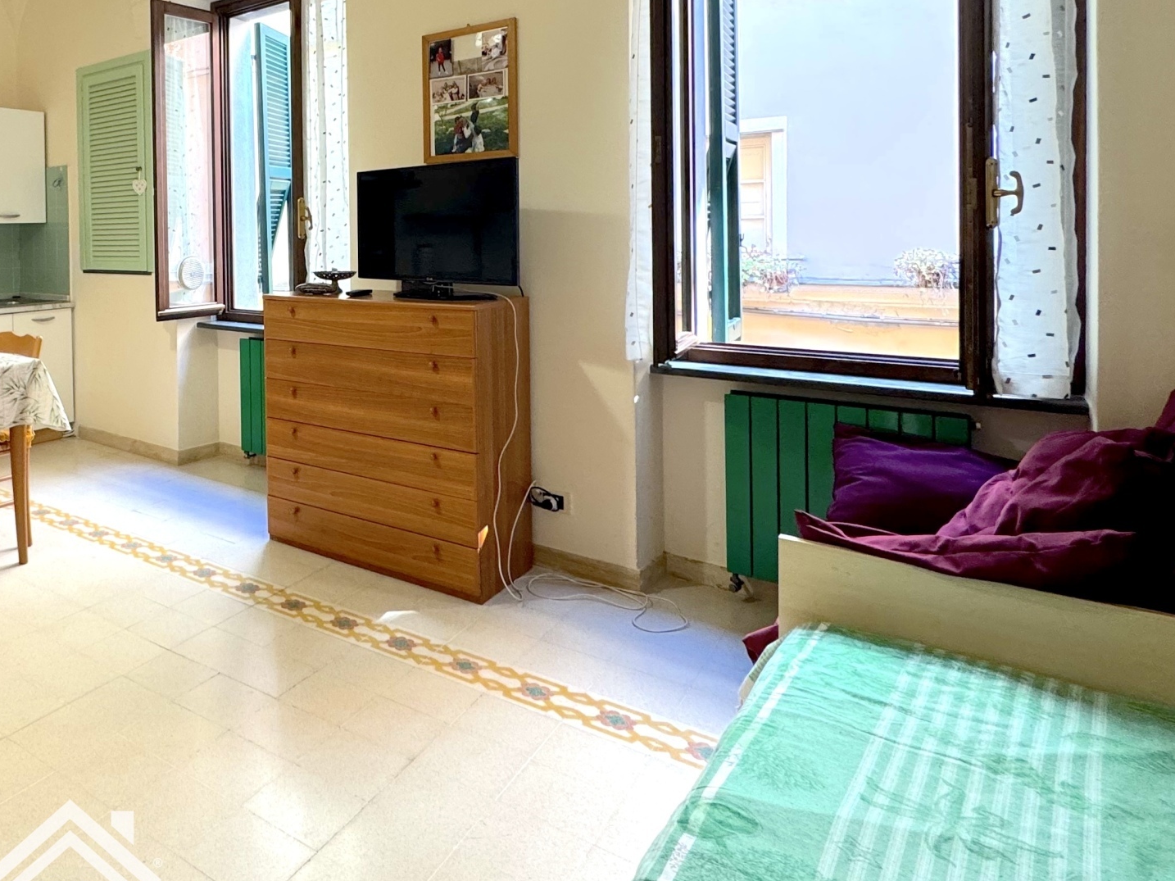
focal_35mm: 25
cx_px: 161
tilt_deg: -1.1
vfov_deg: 53.0
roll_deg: +1.4
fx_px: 848
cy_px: 246
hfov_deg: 60.8
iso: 200
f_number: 2.2
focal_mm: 2.22
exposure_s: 1/100
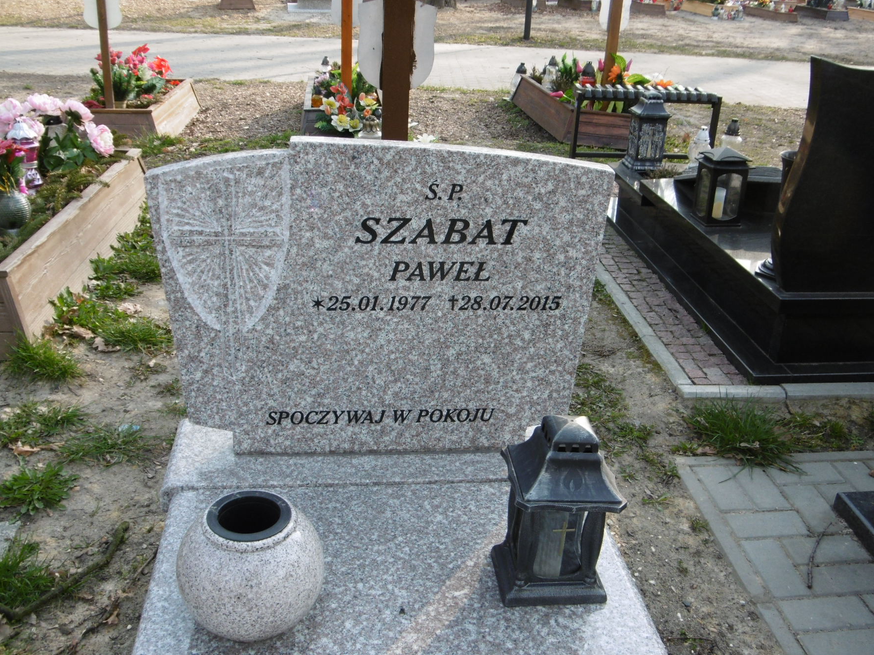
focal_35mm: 37
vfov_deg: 38.7
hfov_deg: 50.1
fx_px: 934
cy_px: 317
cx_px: 432
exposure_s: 1/200
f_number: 3.5
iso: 100
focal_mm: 5.8
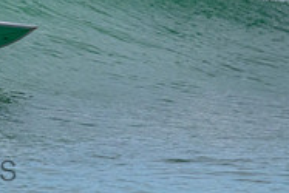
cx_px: -104
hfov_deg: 0.8
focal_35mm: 2476
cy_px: -89
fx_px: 19892
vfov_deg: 0.6
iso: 3200
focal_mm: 800
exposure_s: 1/1250
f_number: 11
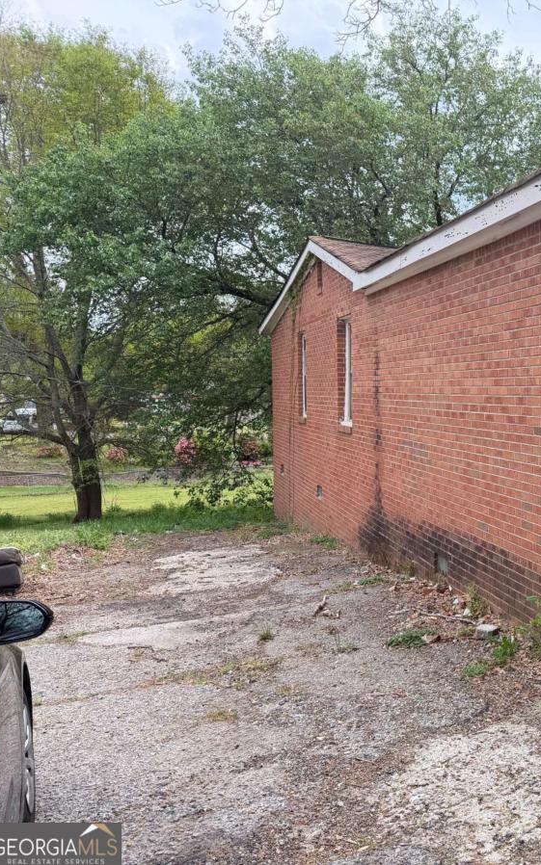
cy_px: 432
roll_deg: +0.0
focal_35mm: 34
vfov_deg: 56.7
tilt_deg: -3.3
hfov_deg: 33.3
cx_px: 569
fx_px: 802
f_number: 1.78
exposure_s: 1/931
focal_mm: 6.76
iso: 100
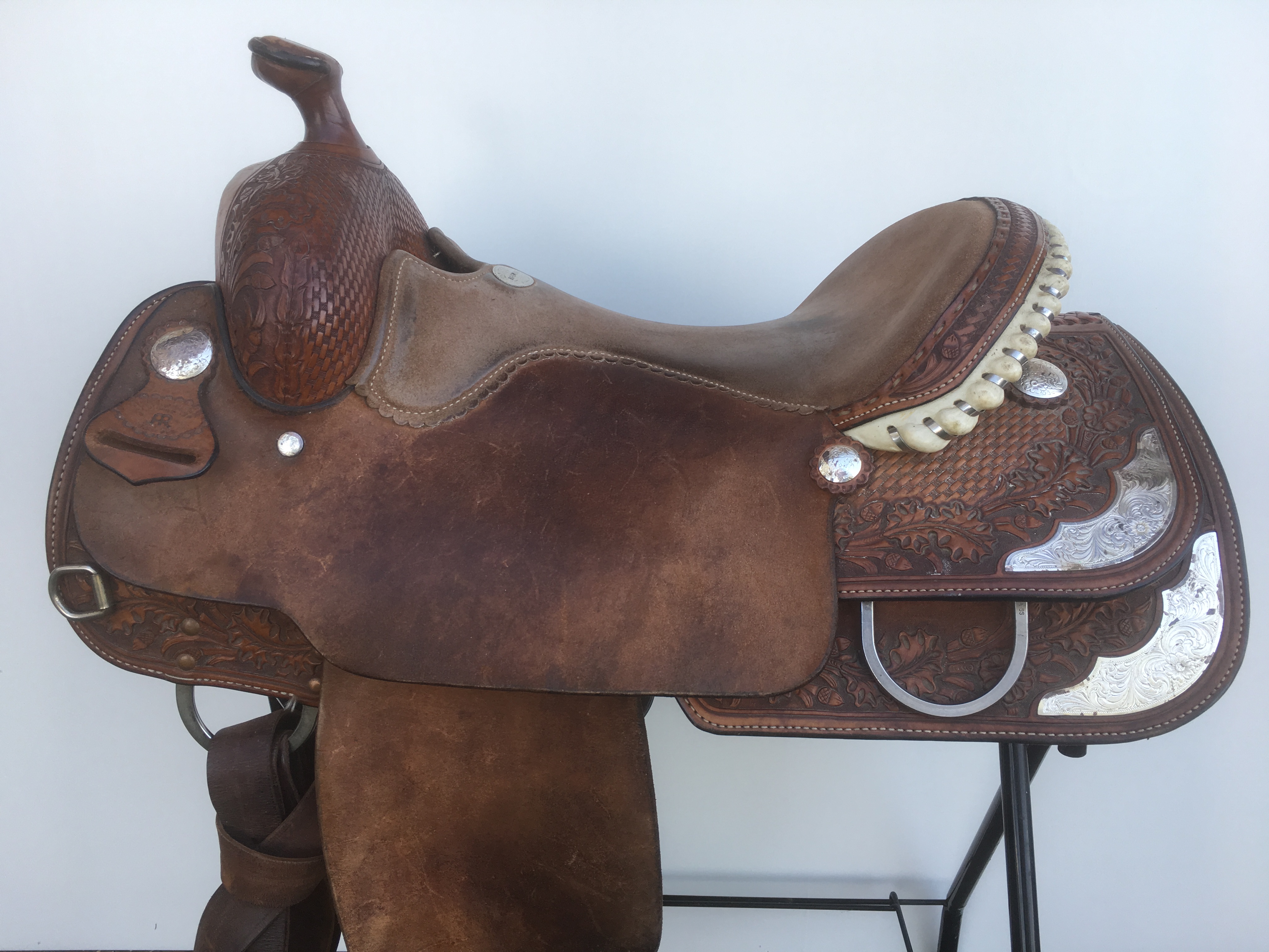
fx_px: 1063
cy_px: 476
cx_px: 634
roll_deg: -0.2
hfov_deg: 61.7
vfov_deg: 48.2
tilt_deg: -18.9
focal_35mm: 29
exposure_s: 1/100
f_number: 2.2
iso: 25
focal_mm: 4.15
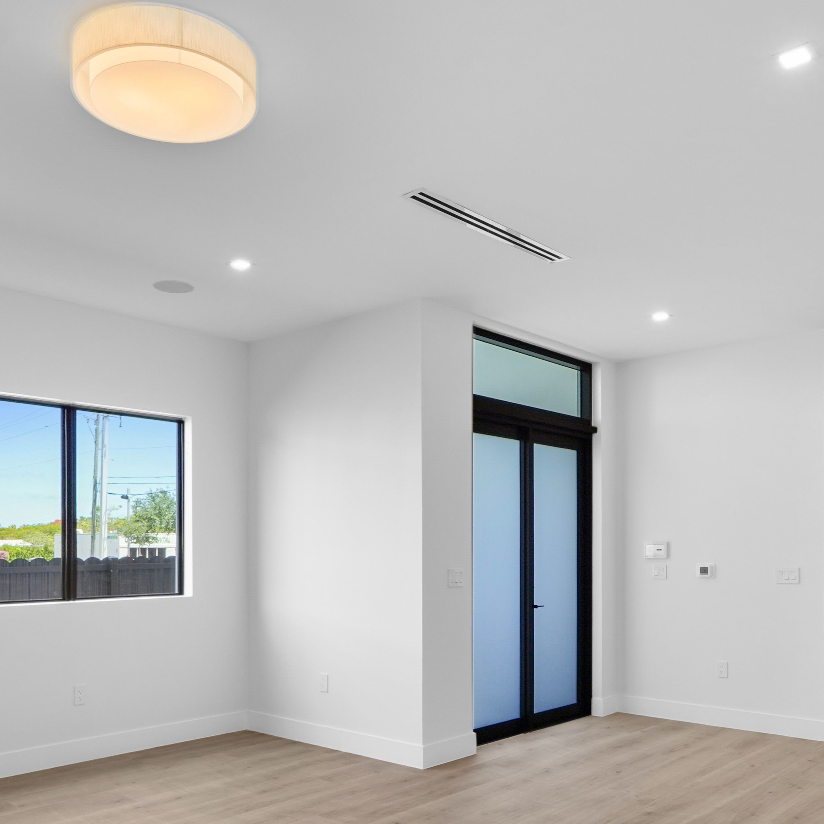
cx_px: 382
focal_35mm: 30
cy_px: 540
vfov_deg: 53.1
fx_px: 808
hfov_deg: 54.0
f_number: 11
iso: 250
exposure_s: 1/25
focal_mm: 14
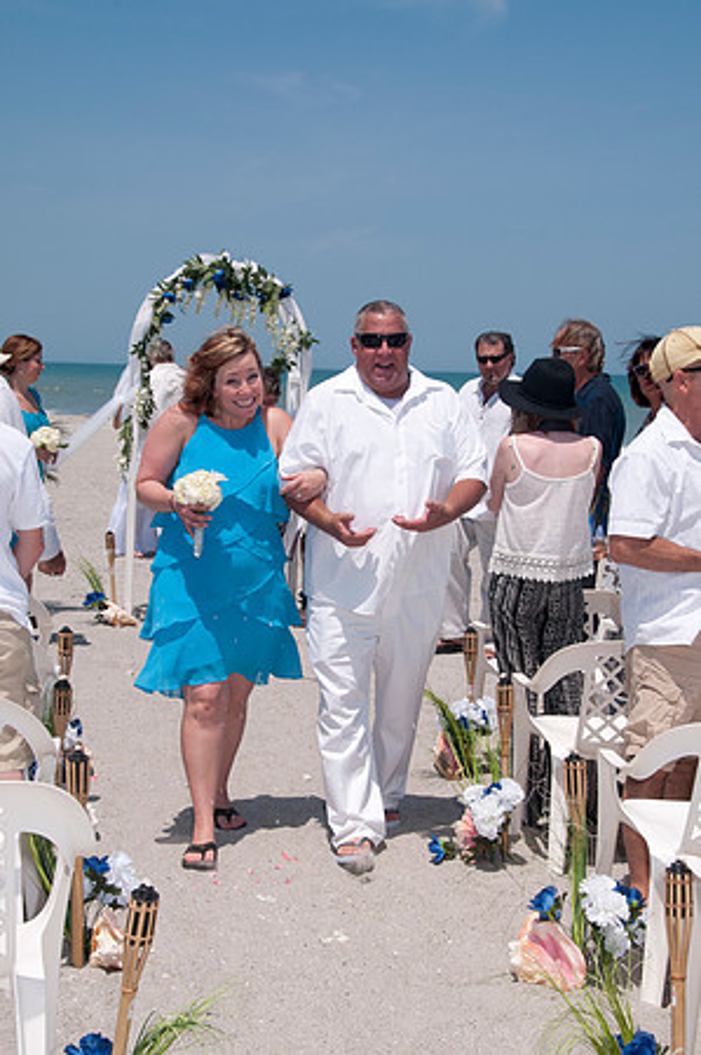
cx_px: 350
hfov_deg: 22.6
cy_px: 528
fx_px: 1756
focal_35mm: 60
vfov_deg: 33.4
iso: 100
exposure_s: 1/250
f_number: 13
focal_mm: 40
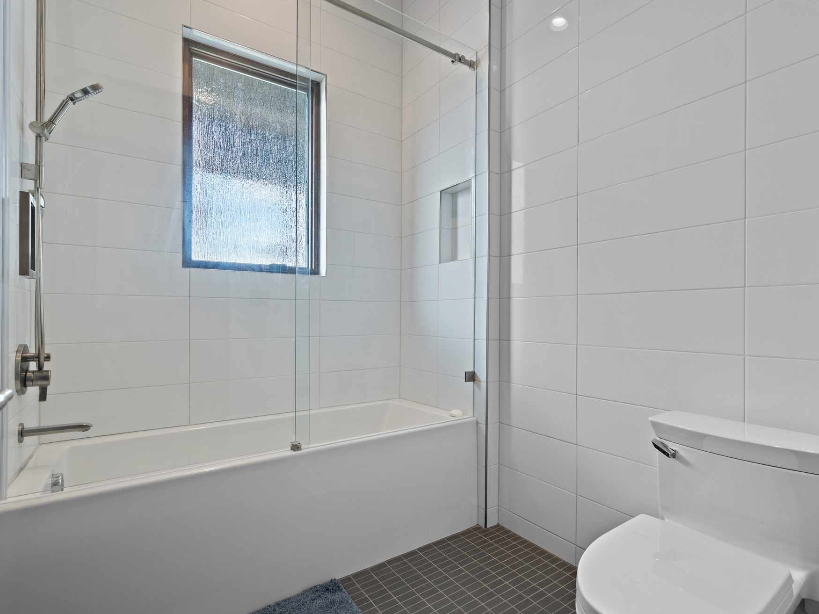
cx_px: 472
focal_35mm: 18
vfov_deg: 71.6
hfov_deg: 87.1
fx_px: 426
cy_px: 317
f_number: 8
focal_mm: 16
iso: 500
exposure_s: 1/3
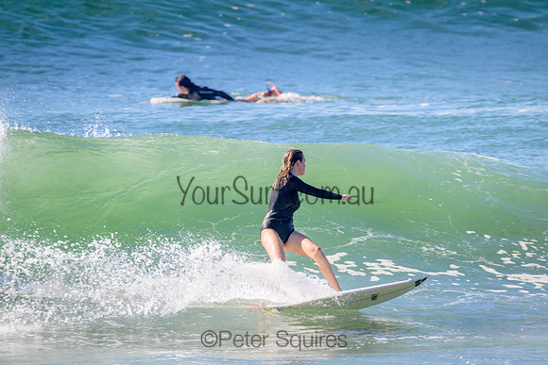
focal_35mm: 800
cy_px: 182
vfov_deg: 1.7
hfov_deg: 2.6
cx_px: 274
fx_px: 12180
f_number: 11
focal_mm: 800
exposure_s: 1/400
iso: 320
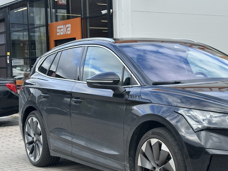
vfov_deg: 19.3
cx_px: 180
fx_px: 501
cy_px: 110
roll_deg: +1.1
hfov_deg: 25.2
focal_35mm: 76
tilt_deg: -4.6
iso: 64
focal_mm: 6.86
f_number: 1.78
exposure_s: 1/767
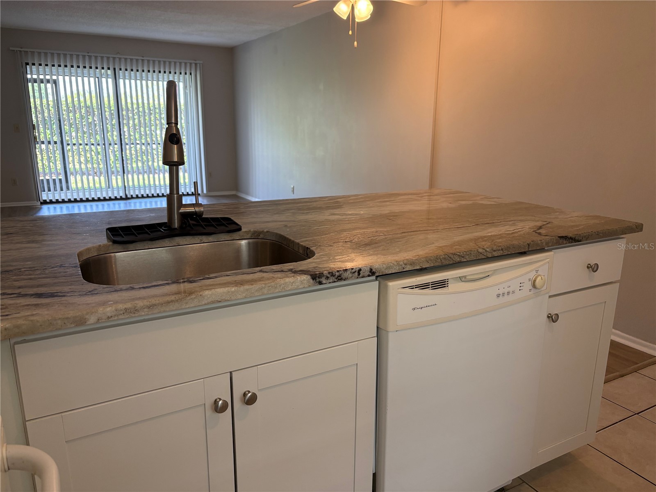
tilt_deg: -13.9
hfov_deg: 67.3
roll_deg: -0.9
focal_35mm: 26
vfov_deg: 53.1
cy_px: 246
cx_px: 328
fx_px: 493
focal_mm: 5.96
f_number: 1.6
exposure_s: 1/60
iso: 125
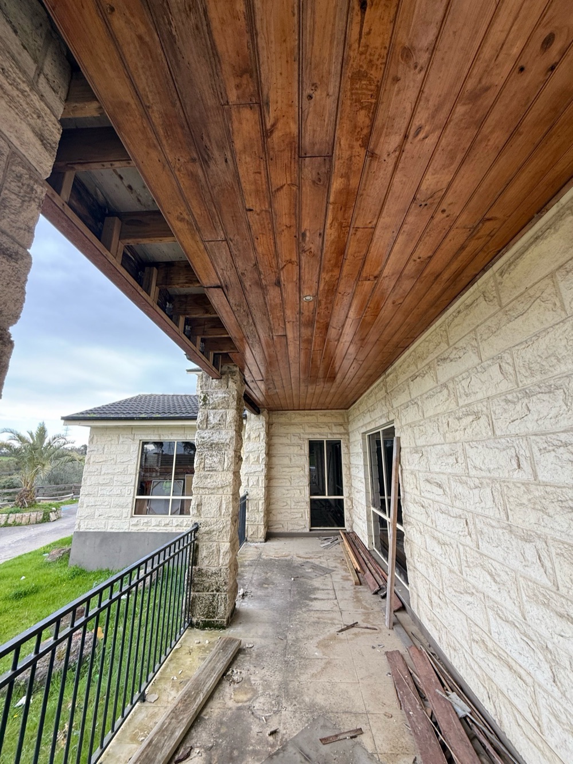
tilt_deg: +16.8
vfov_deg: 102.1
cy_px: 382
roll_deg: +1.2
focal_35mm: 14
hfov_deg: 85.7
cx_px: 286
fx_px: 309
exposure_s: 1/99
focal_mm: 2.22
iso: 64
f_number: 2.2
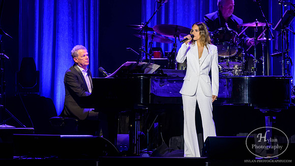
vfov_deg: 2.9
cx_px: 173
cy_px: 63
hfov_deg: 5.1
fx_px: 3297
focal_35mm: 422
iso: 2800
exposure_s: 1/200
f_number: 5.6
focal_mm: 300
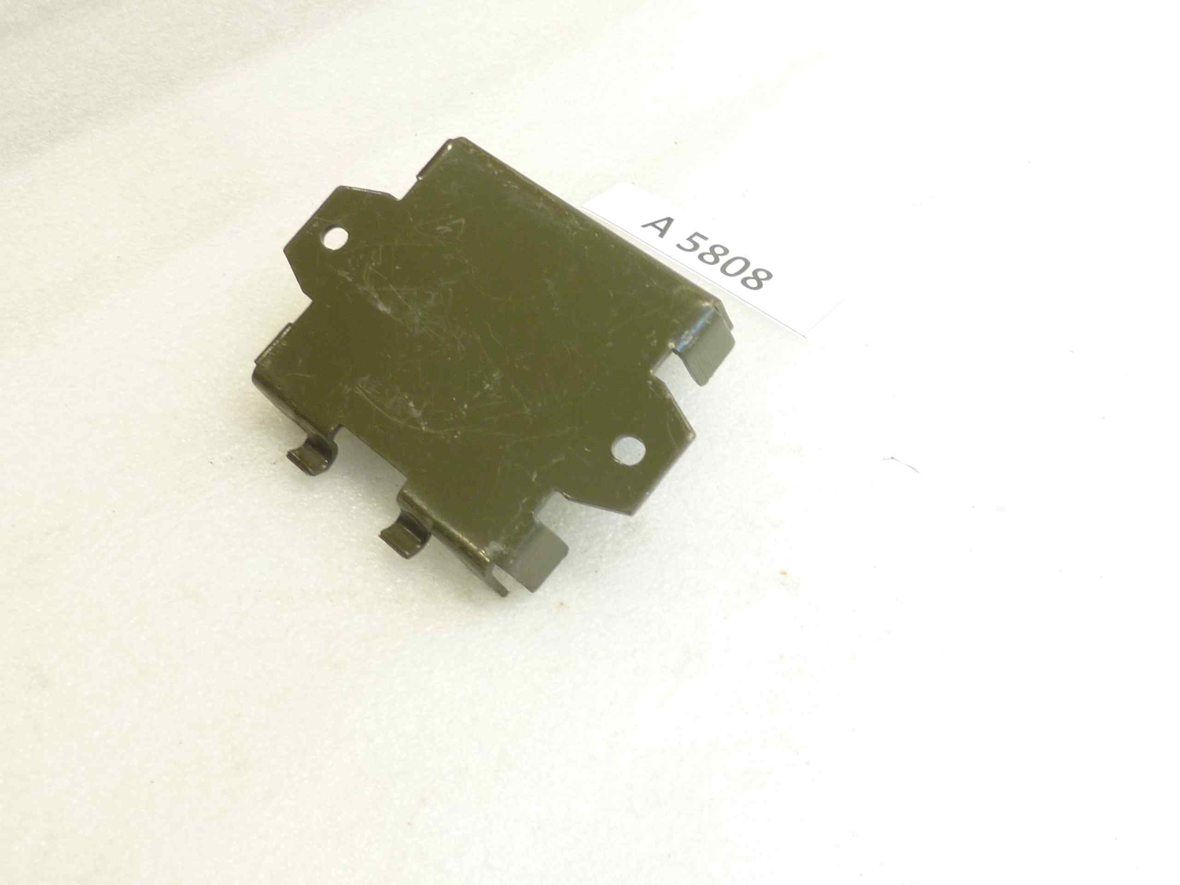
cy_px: 442
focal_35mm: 38
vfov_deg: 37.7
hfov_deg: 49.0
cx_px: 590
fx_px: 1295
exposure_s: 1/10
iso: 80
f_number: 3.3
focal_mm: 4.4
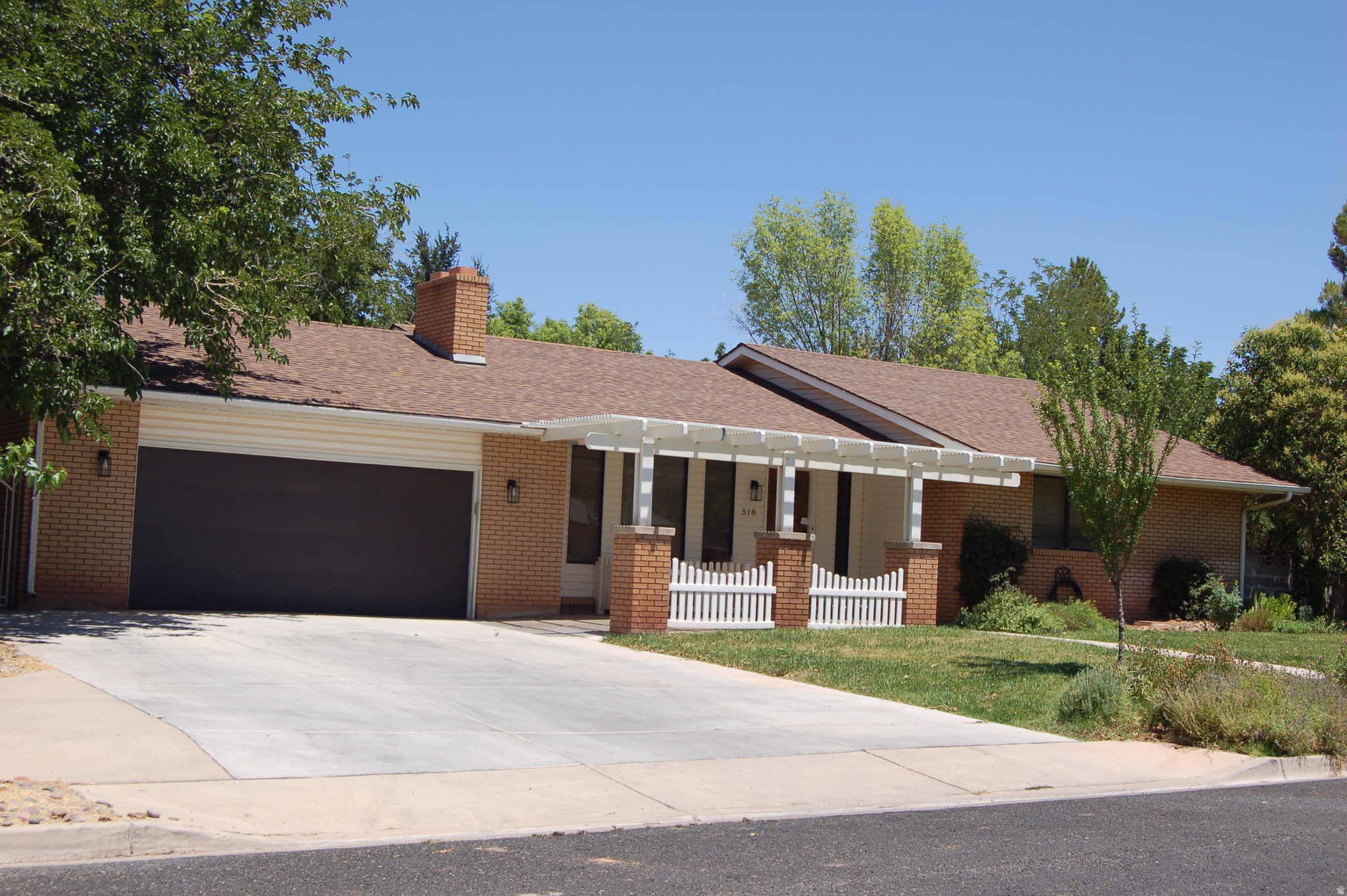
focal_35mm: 45
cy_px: 448
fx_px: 1682
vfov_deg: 29.8
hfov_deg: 43.6
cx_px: 674
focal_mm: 30
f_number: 9
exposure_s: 1/320
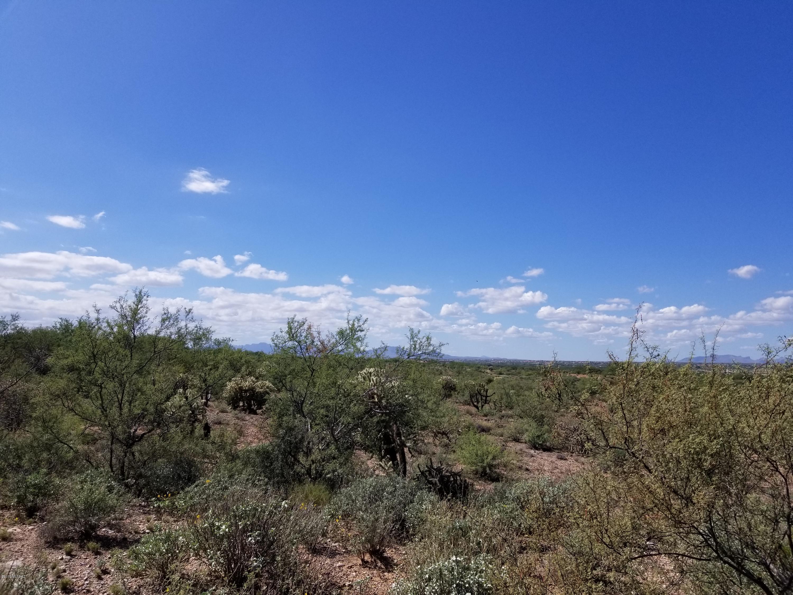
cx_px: 396
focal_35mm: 26
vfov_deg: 53.1
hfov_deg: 67.3
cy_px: 298
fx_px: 596
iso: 50
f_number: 1.7
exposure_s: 1/4128
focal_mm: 4.25
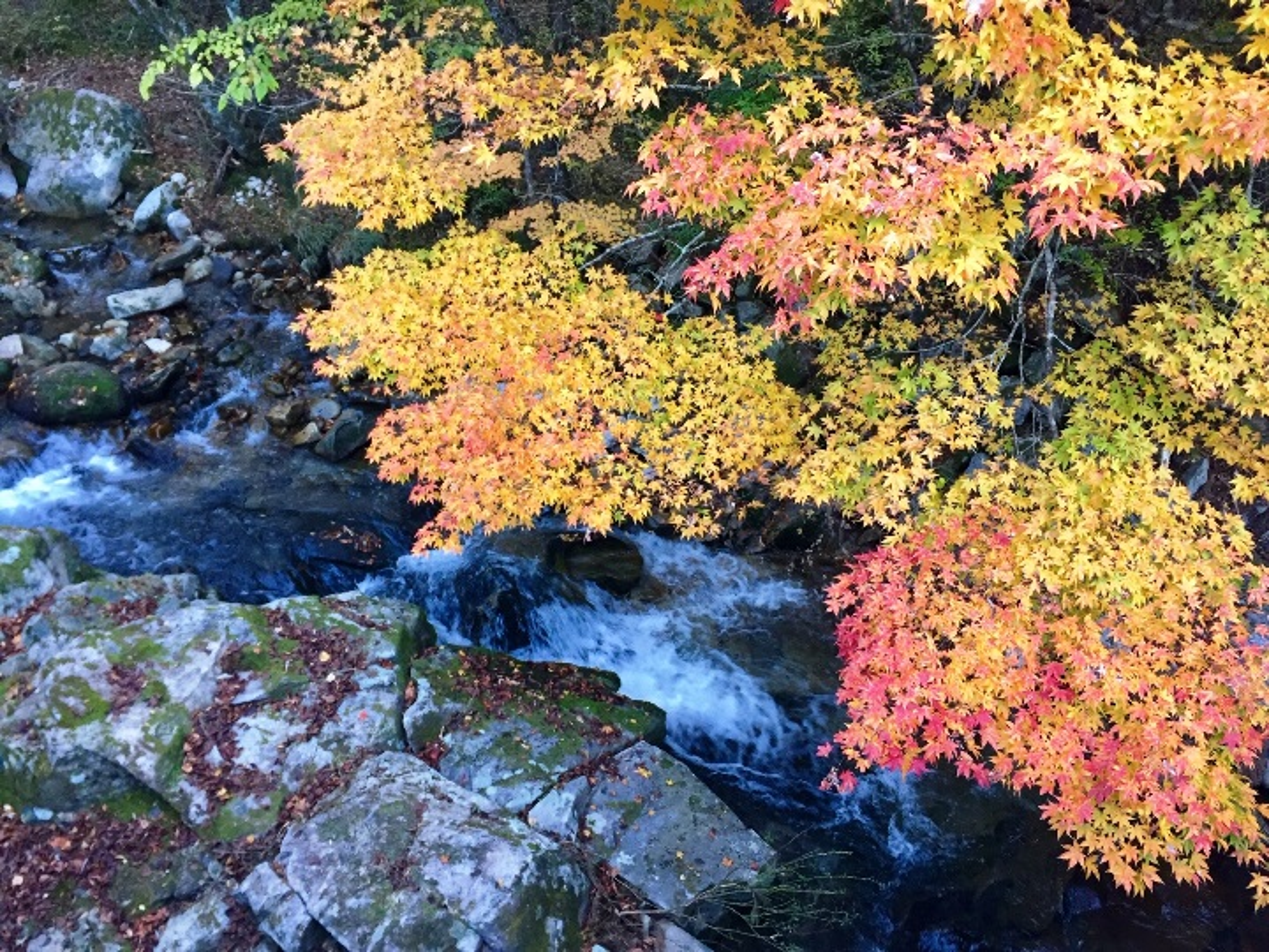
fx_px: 1063
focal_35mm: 29
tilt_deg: -35.4
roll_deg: +1.2
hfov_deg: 61.7
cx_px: 634
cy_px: 476
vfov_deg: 48.2
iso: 100
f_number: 2.2
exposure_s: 1/30
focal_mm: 4.15
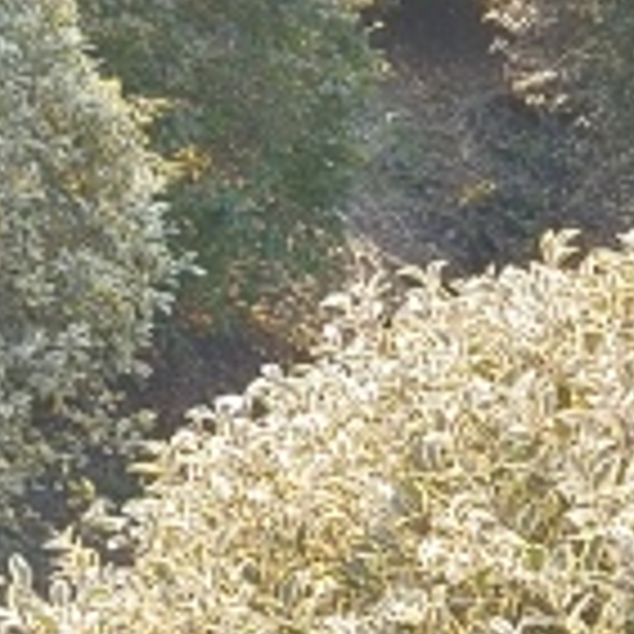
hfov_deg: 8.9
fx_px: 3958
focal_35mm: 191
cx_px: 1057
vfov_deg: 8.7
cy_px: 1228
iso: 80
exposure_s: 1/628
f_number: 1.8
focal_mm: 4.84
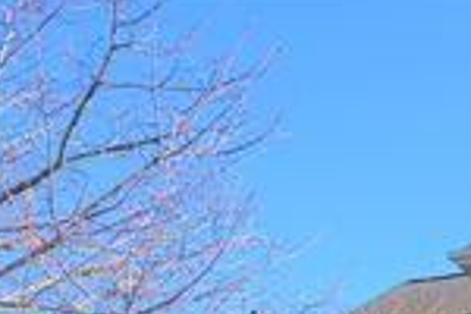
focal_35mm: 60
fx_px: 785
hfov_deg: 24.1
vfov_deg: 19.1
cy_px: 504
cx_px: 750
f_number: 6.3
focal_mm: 12
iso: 100
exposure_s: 1/160
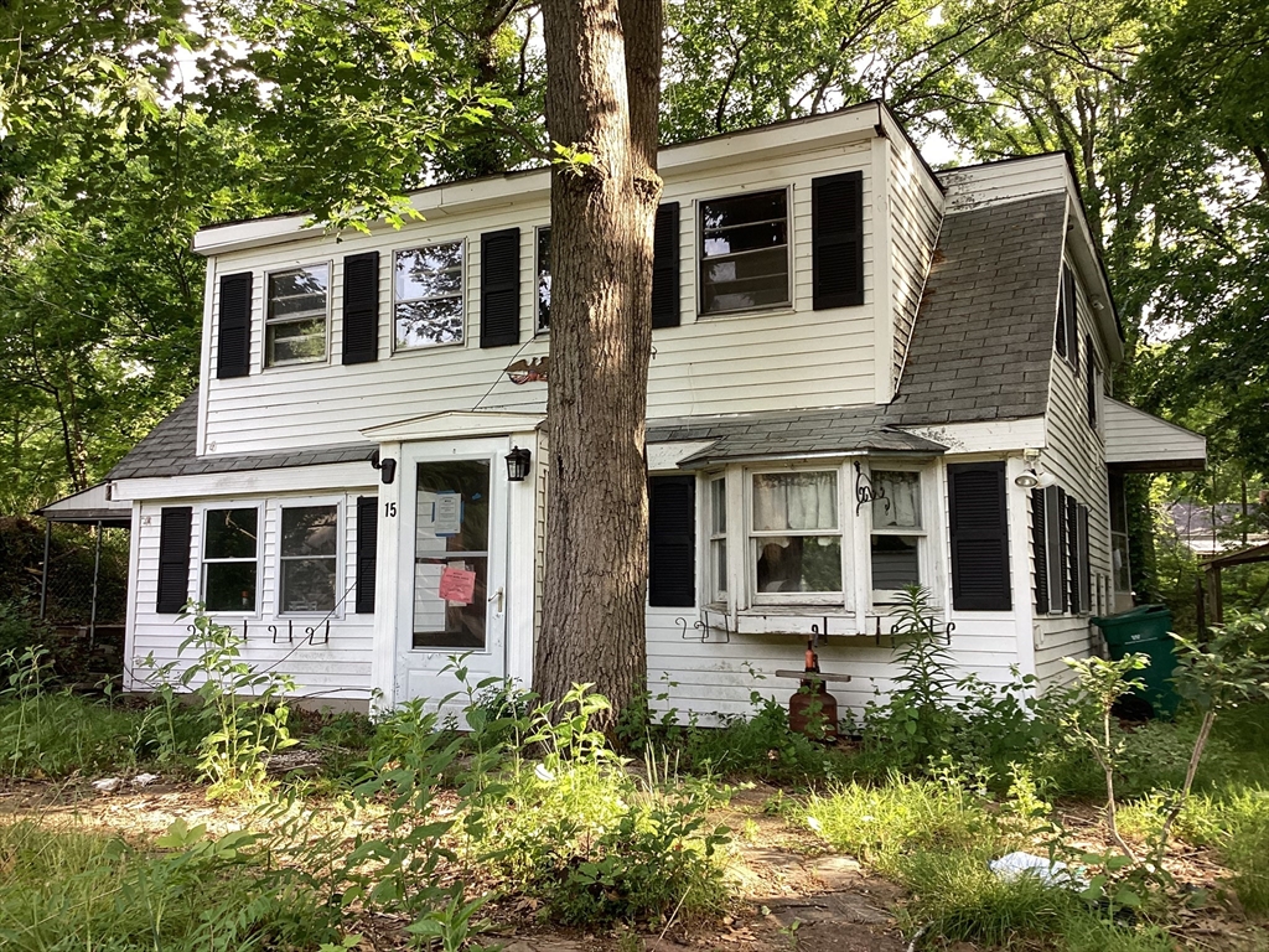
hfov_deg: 58.4
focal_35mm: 31
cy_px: 476
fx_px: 1136
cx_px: 634
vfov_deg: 45.4
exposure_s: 1/120
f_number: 2.4
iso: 40
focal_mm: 3.3
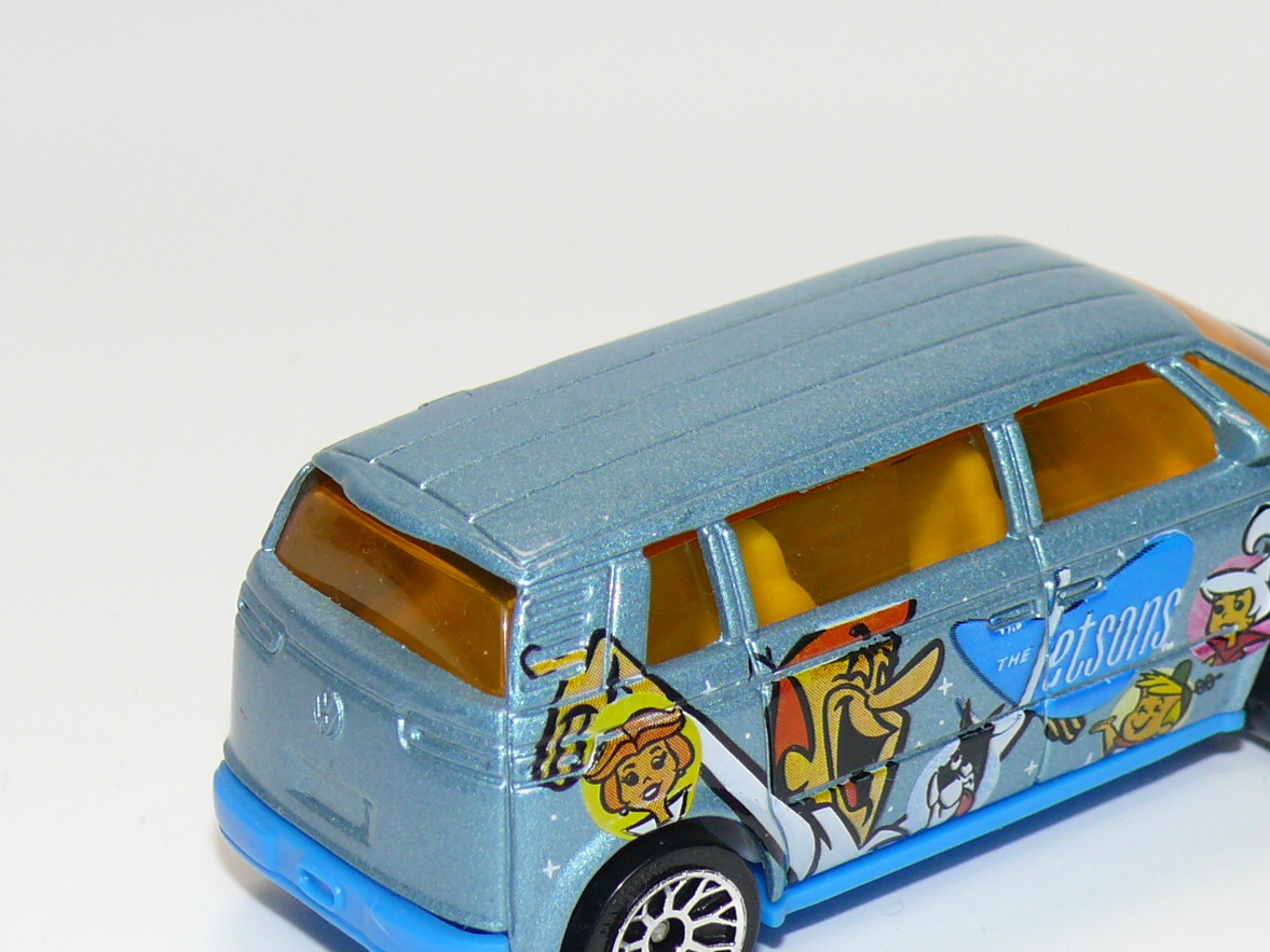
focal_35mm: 140
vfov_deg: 10.6
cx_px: 814
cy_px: 522
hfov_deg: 14.1
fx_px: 5137
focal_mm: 13.6
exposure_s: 1/30
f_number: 4
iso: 100
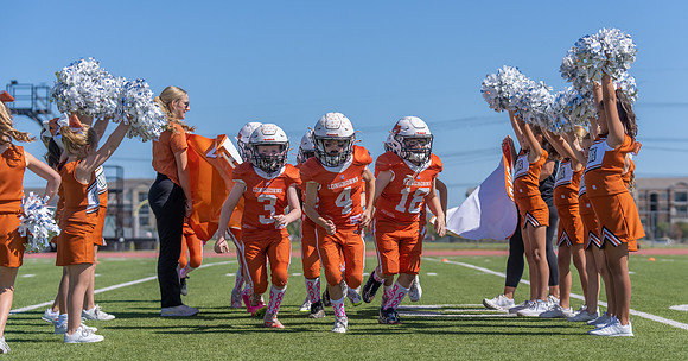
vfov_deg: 13.1
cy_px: 200
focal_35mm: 88
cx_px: 368
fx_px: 1573
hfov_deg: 24.7
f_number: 3.5
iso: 125
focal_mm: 77
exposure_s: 1/2500
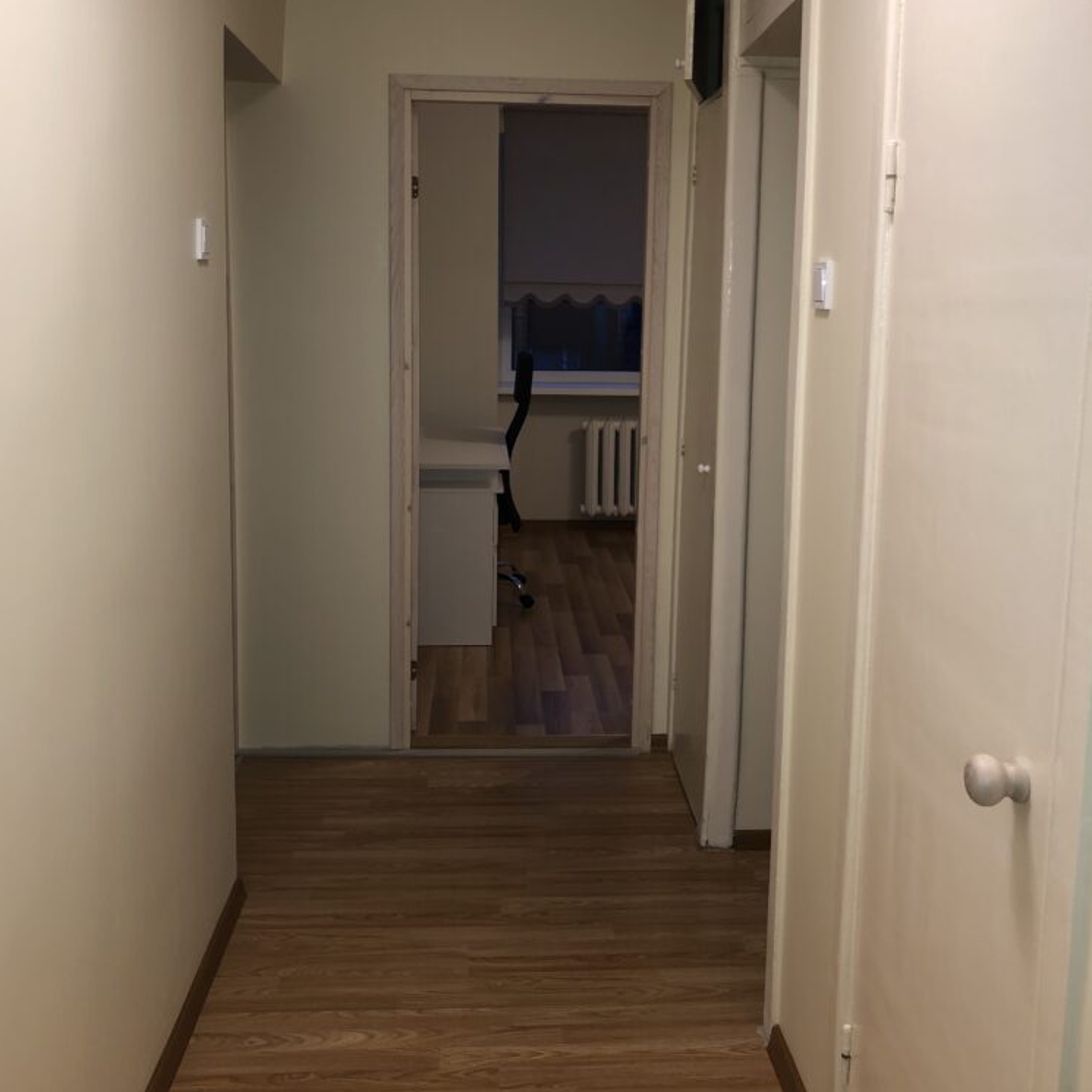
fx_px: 1213
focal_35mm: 34
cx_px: 544
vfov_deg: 48.3
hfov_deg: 48.5
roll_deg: -1.2
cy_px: 462
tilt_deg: -8.4
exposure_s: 1/15
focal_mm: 3.99
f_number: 1.8
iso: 25
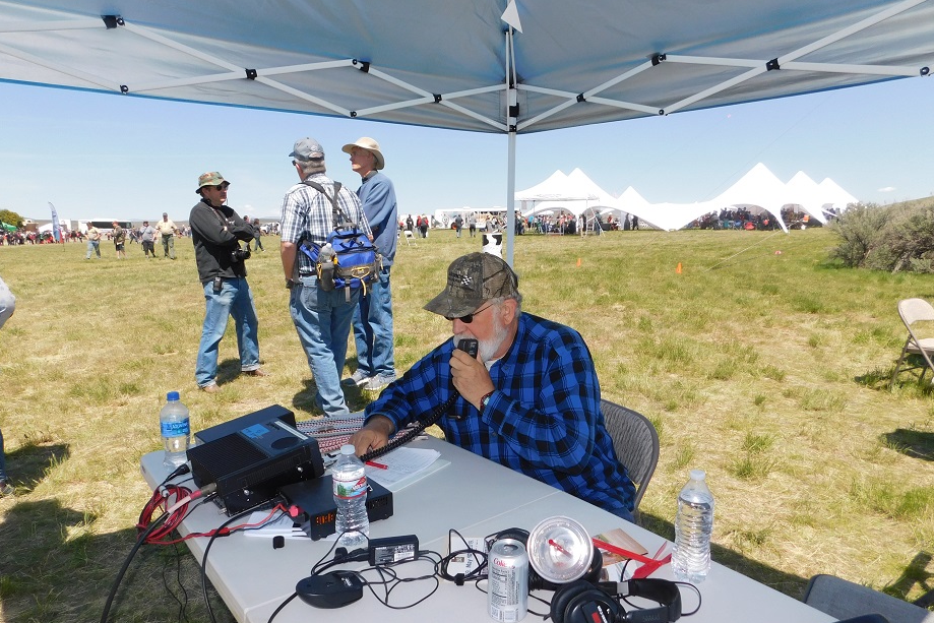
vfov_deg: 53.1
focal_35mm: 24
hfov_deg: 73.7
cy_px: 334
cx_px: 468
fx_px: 623
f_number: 3
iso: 125
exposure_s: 1/1250
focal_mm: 4
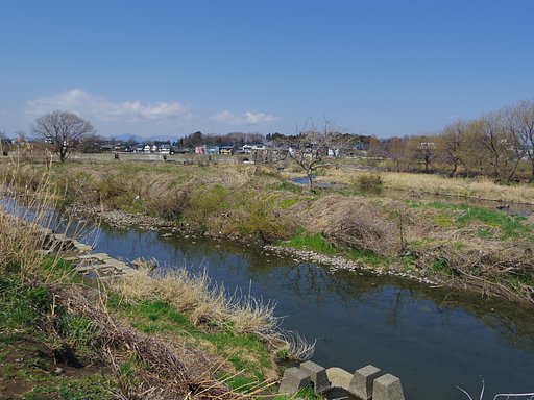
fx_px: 417
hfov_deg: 65.3
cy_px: 200
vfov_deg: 51.4
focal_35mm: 27
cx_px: 267
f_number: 2.8
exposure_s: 1/500
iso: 125
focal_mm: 5
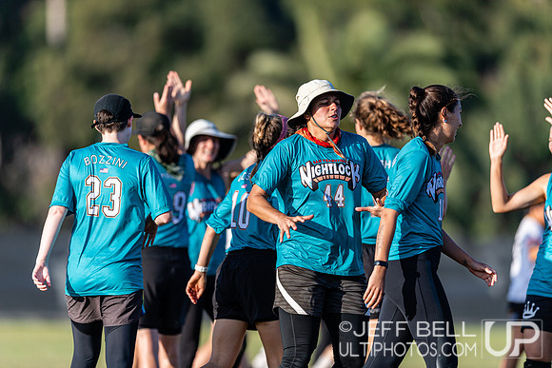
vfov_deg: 3.4
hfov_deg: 5.2
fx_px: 6134
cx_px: 276
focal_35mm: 400
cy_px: 184
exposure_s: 1/2500
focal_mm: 400
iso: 200
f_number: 2.8
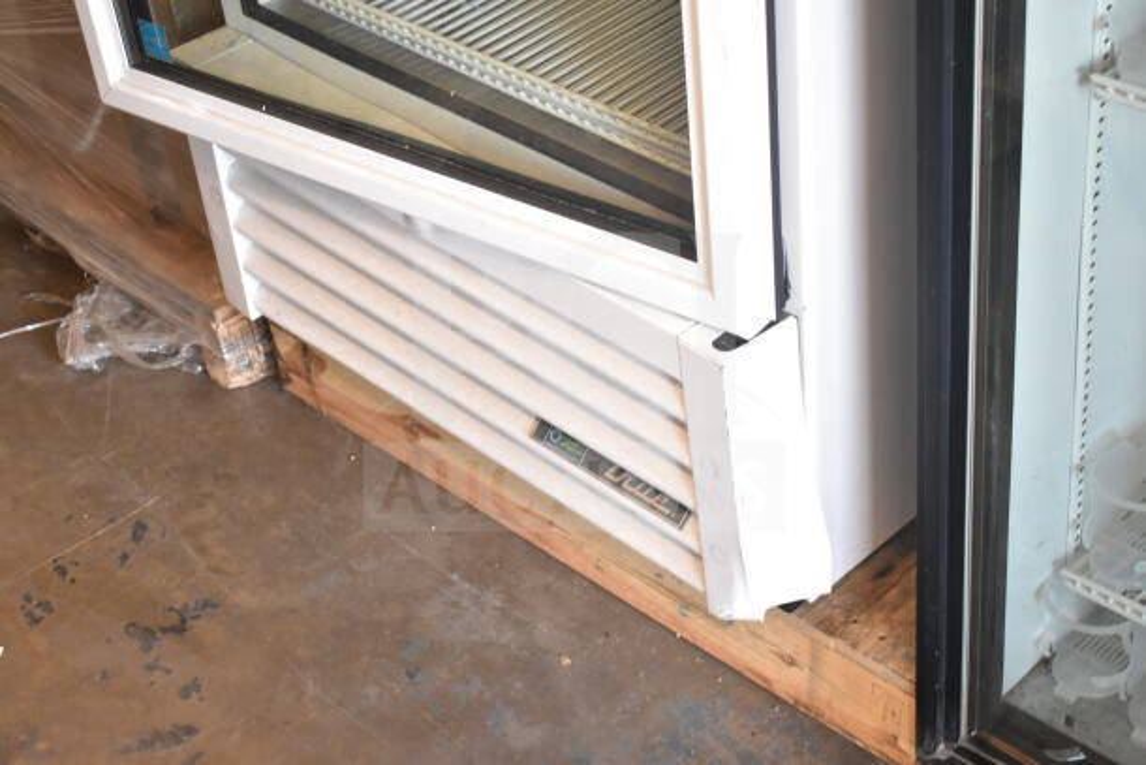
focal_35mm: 54
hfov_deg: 36.9
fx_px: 1719
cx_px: 573
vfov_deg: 25.1
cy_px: 382
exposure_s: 1/60
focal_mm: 36
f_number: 4.8
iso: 2000
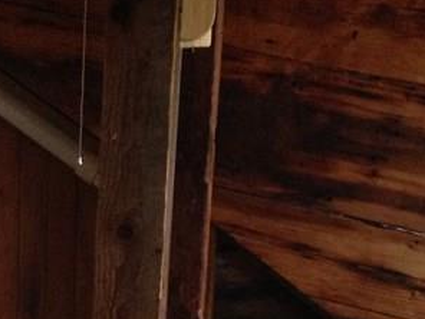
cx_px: -168
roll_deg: +0.9
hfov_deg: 16.1
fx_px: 1400
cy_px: 473
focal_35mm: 114
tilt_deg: -12.9
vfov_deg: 12.4
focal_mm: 4.12
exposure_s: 1/20
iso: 320
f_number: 2.4
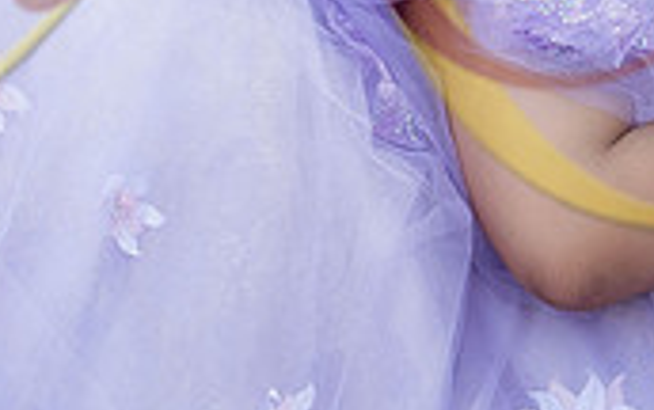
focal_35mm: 103
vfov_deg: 12.0
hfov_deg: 19.8
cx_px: 593
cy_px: -249
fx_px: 1838
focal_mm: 20
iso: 125
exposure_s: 1/500
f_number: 2.8
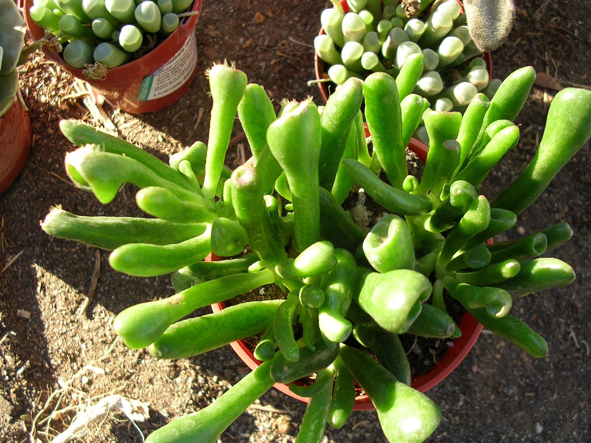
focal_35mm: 38
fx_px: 649
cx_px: 296
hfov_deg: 49.0
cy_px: 222
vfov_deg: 37.7
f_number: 2.8
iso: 50
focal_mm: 5.8
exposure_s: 1/163
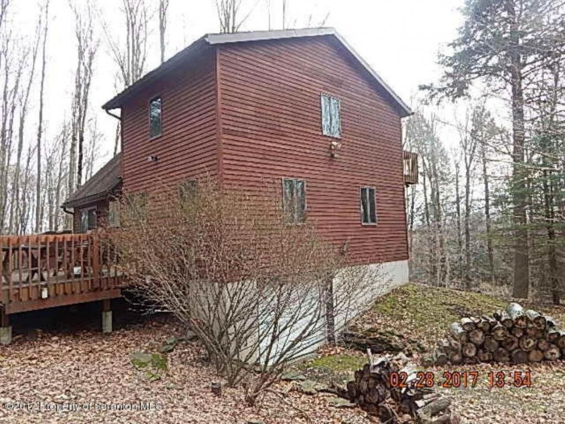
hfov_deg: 69.4
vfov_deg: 54.9
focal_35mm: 25
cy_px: 212
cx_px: 282
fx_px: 408
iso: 125
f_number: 3.1
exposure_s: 1/250
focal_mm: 4.5
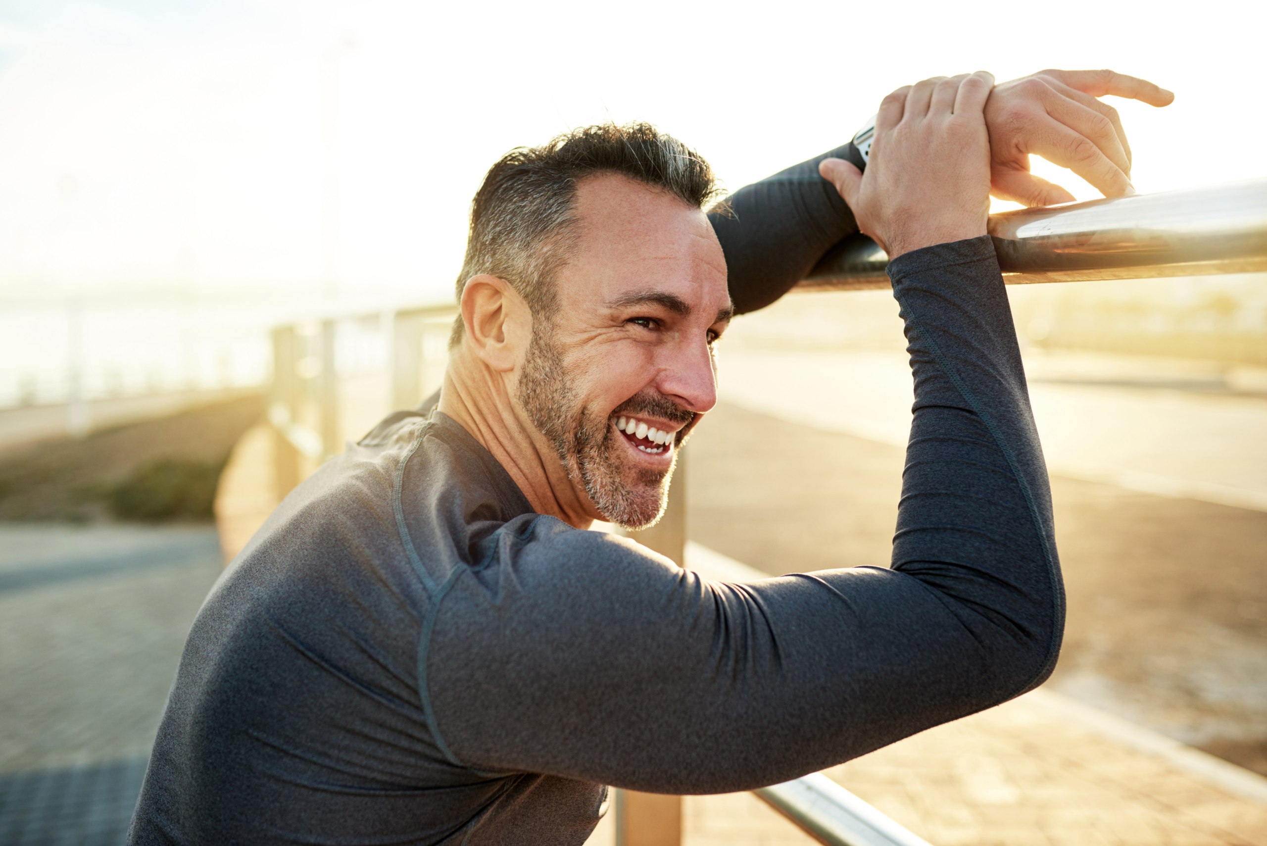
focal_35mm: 35
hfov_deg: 54.4
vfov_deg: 37.9
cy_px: 423
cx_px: 634
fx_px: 1232
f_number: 2.5
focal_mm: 35
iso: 250
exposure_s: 1/1000
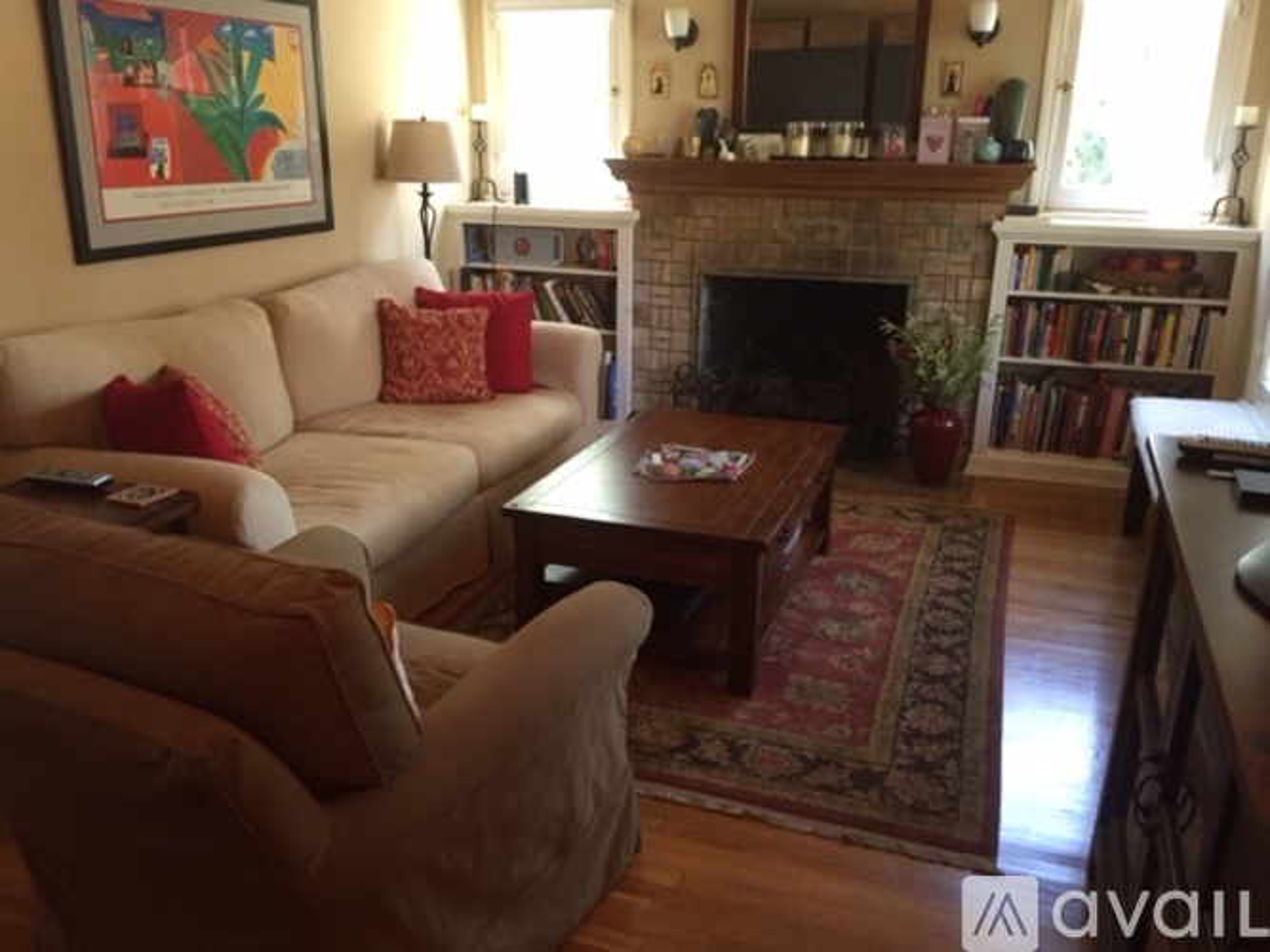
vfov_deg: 48.2
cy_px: 476
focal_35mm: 29
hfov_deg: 61.7
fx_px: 1064
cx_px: 635
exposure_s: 1/30
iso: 200
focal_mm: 4.15
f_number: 2.2
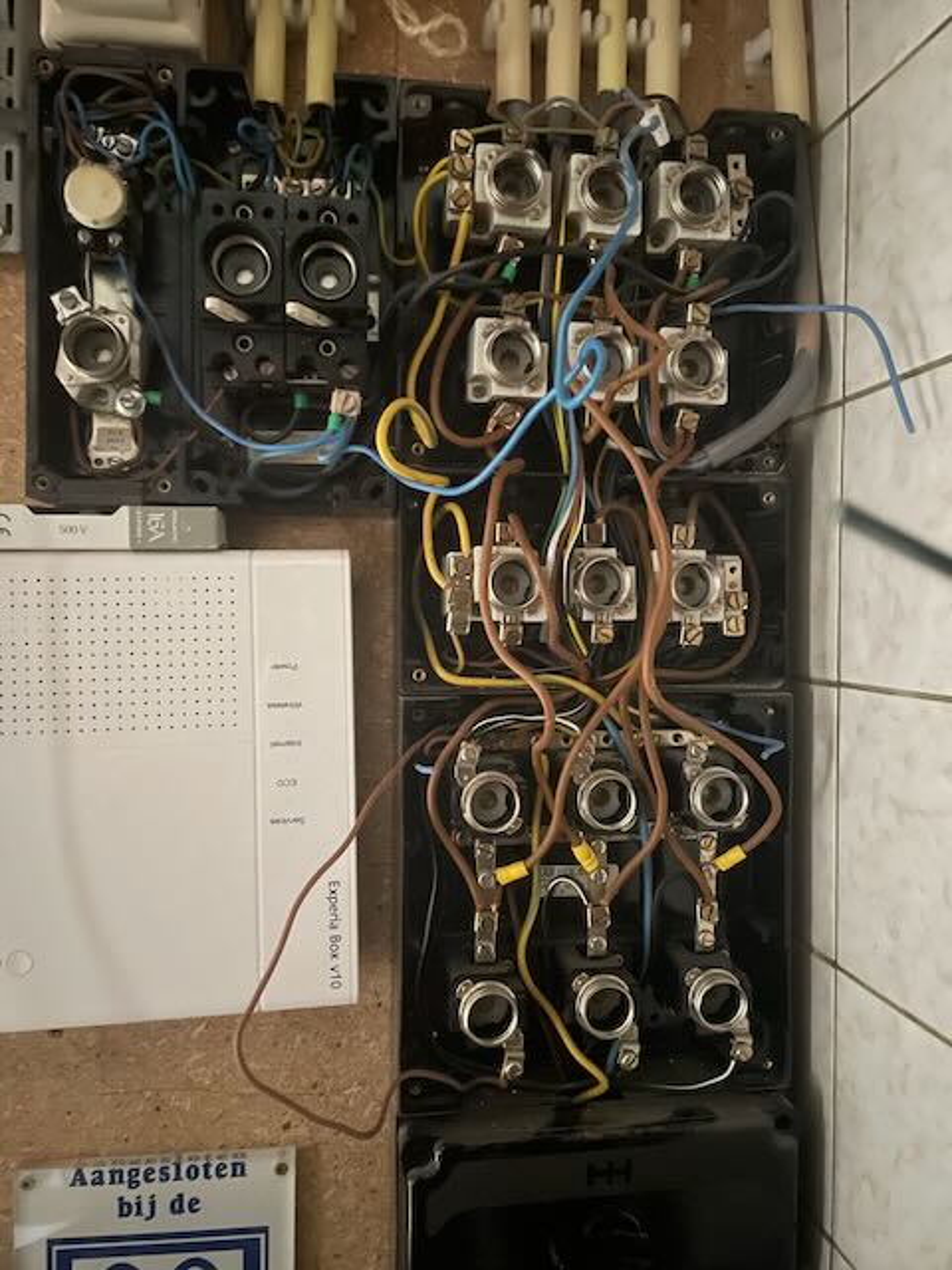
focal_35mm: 26
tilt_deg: -1.2
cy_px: 635
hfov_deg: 53.1
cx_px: 476
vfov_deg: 67.3
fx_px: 953
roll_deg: -0.3
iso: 1000
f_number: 1.6
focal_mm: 4.2
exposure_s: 1/4
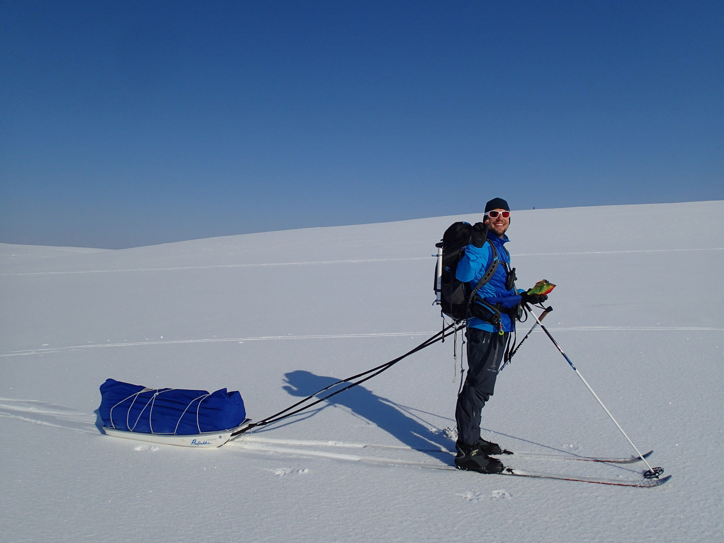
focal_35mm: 25
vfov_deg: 54.9
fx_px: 523
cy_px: 272
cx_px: 362
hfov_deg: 69.4
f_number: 8
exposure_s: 1/800
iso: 100
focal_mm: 4.5
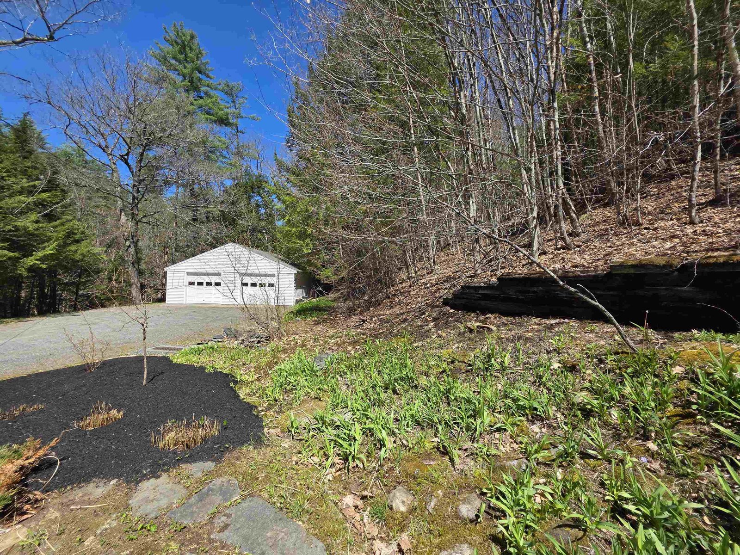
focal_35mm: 13
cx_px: 370
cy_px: 278
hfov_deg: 106.2
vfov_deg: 89.9
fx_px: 278
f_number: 1.9
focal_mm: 2.2
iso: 40
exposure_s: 1/1422
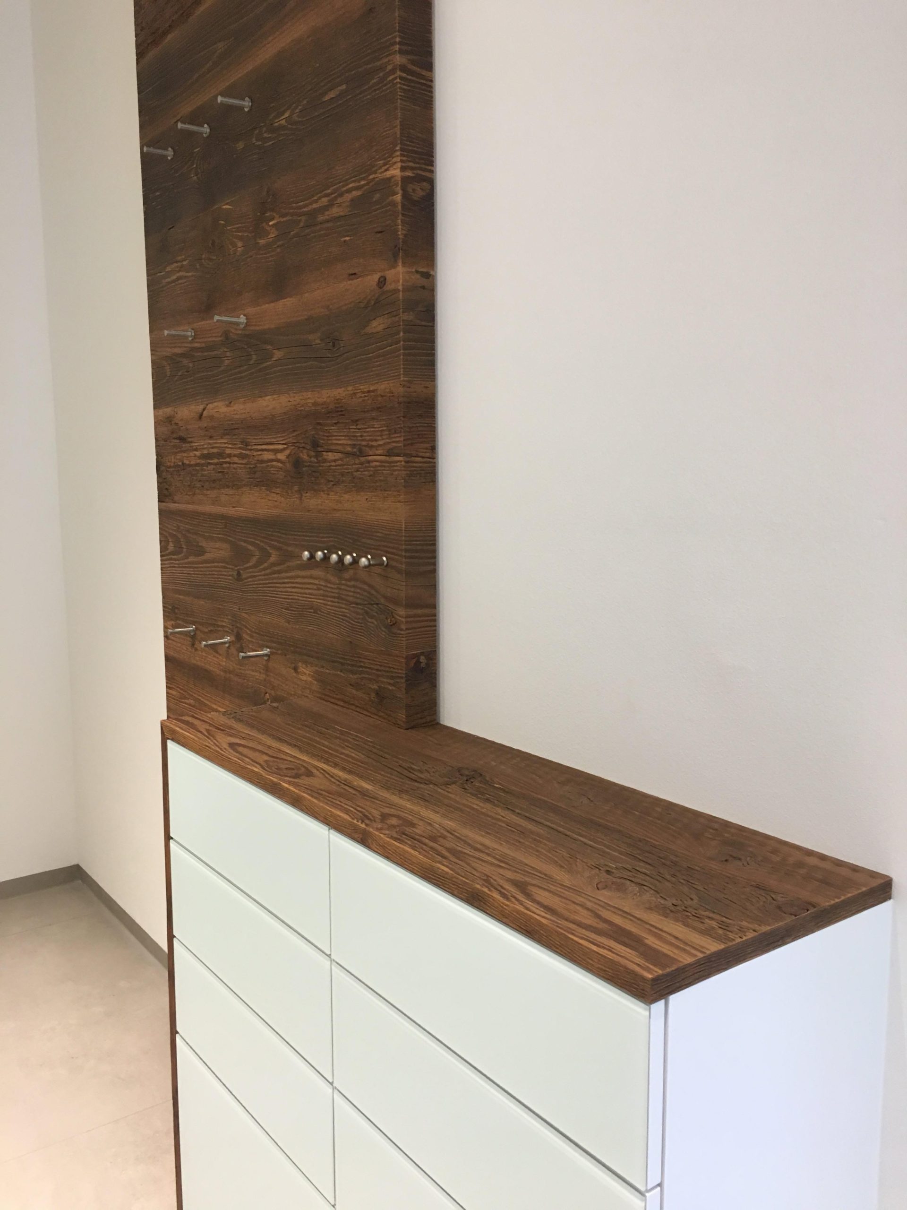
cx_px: 454
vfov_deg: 61.7
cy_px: 605
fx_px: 1013
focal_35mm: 29
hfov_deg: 48.2
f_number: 2.2
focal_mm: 4.15
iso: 100
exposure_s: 1/30
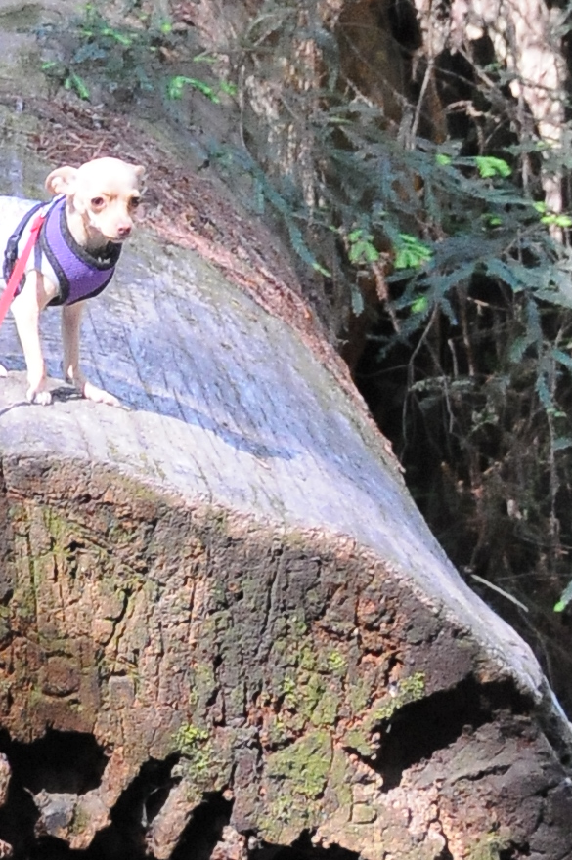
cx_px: -219
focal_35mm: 190
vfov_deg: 10.8
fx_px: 4537
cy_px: 334
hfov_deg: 7.1
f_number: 4
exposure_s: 1/60
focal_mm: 26
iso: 1600
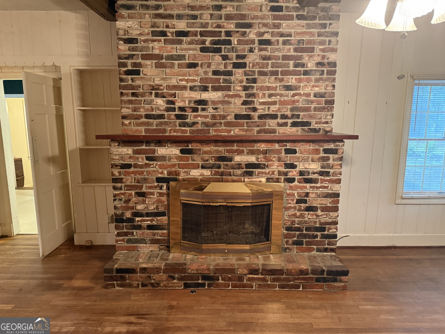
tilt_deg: -8.7
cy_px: 167
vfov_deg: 56.8
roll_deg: -0.1
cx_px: 222
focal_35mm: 24
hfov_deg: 71.6
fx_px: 309
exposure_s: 1/40
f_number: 1.78
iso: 800
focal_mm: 6.76
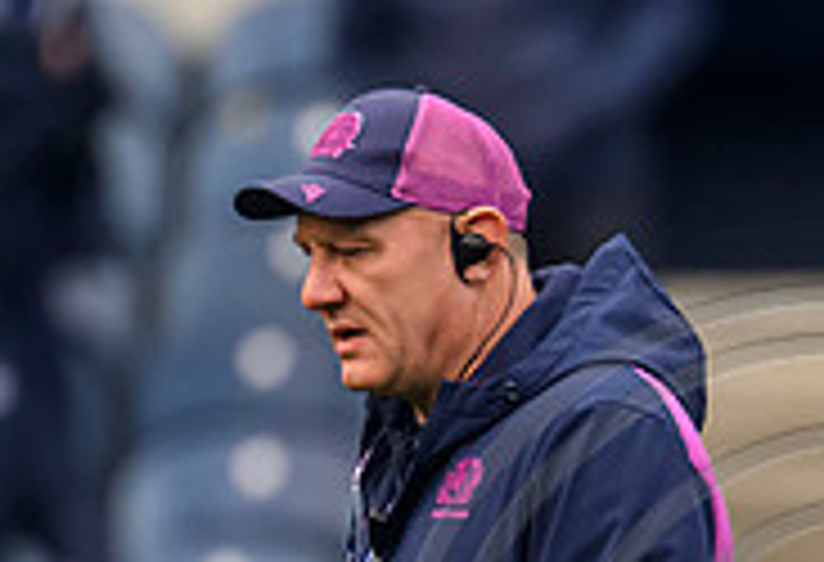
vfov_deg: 0.5
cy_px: 653
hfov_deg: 0.7
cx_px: 1016
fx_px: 64780
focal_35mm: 2809
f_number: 5.6
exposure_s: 1/1600
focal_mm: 784
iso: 3200
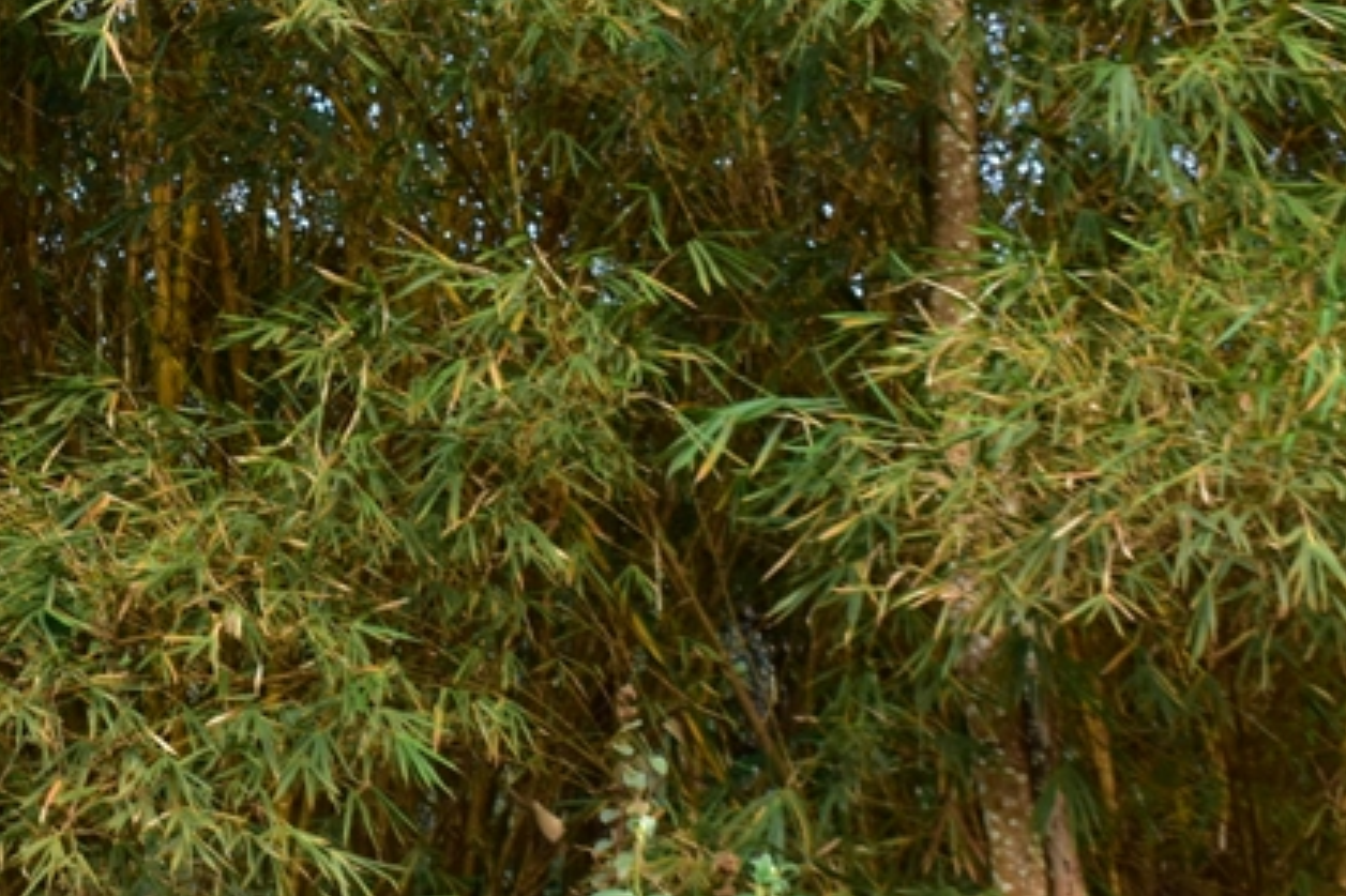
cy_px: 451
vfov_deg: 15.9
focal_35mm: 86
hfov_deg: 22.9
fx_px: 3214
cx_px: 55
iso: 400
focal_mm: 24
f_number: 5.6
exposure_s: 1/60
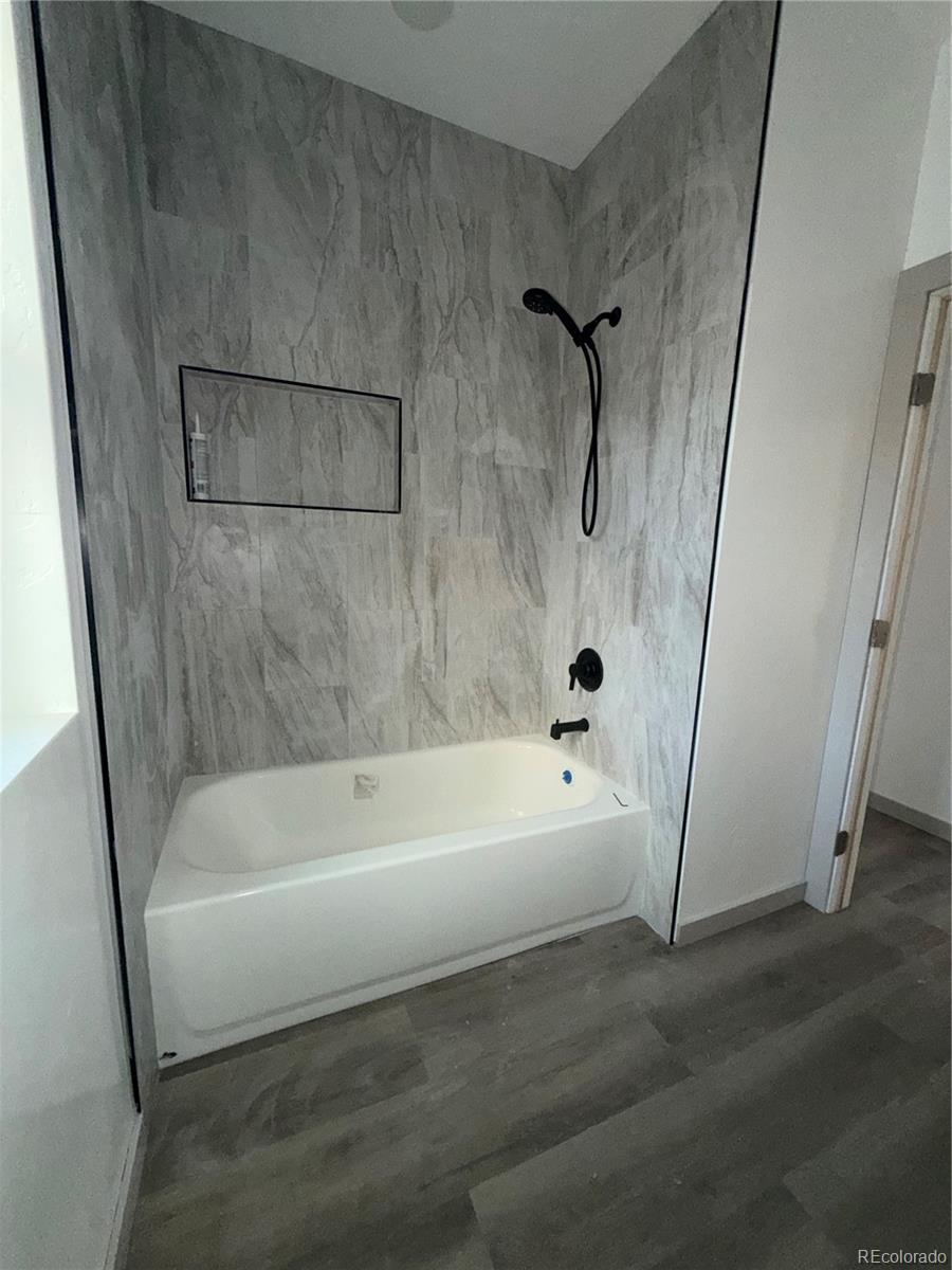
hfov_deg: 85.7
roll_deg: -2.1
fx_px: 513
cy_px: 635
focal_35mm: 14
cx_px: 476
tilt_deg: -9.8
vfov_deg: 102.1
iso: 125
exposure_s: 1/62
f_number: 2.2
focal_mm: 2.22
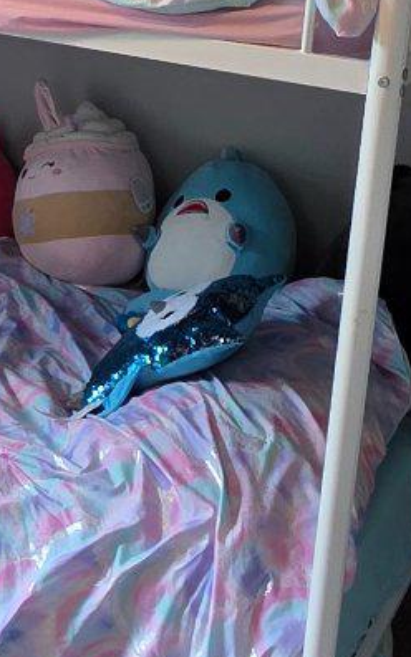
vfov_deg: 27.7
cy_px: 46
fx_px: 1273
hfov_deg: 17.5
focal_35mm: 71
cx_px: -71
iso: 160
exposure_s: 1/60
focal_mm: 2.2
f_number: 1.9
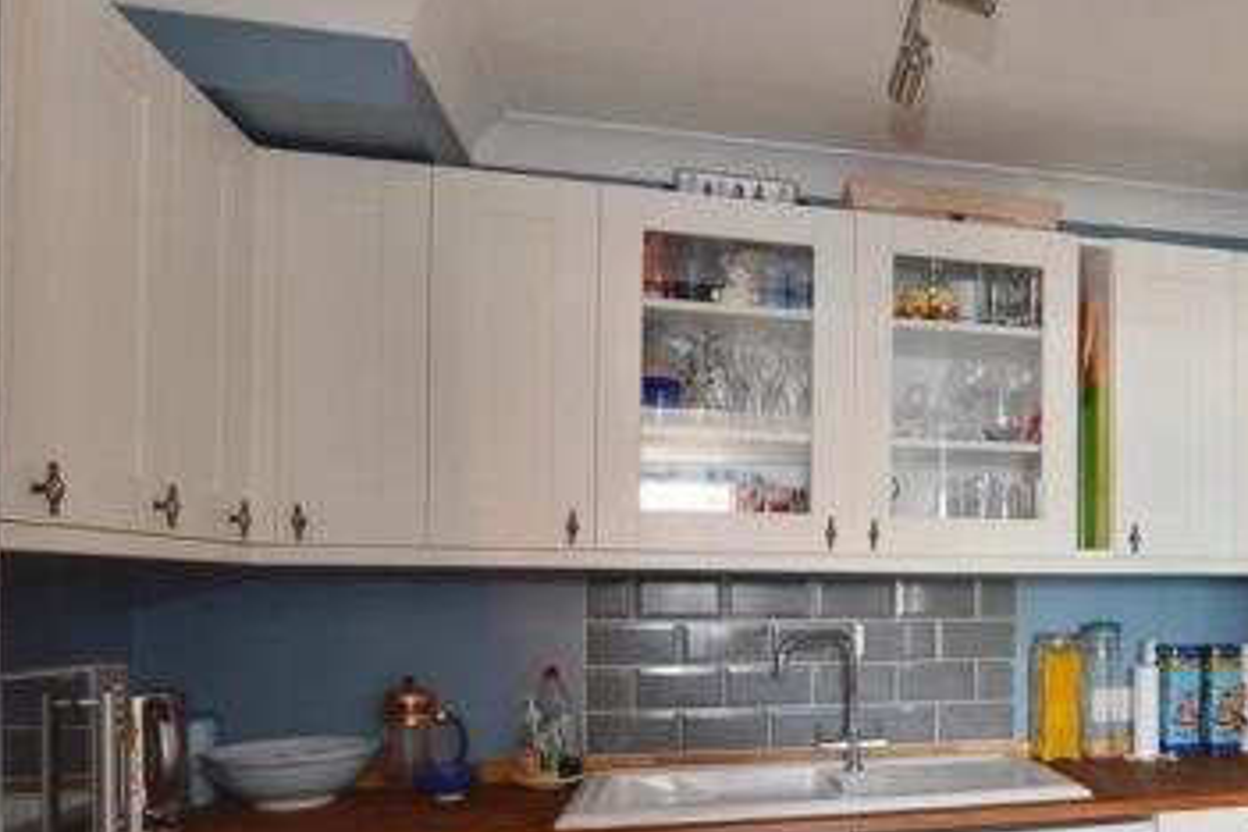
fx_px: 971
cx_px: 1010
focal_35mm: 28
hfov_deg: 59.9
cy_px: 596
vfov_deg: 45.2
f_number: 11
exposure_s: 1.3
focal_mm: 10
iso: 400
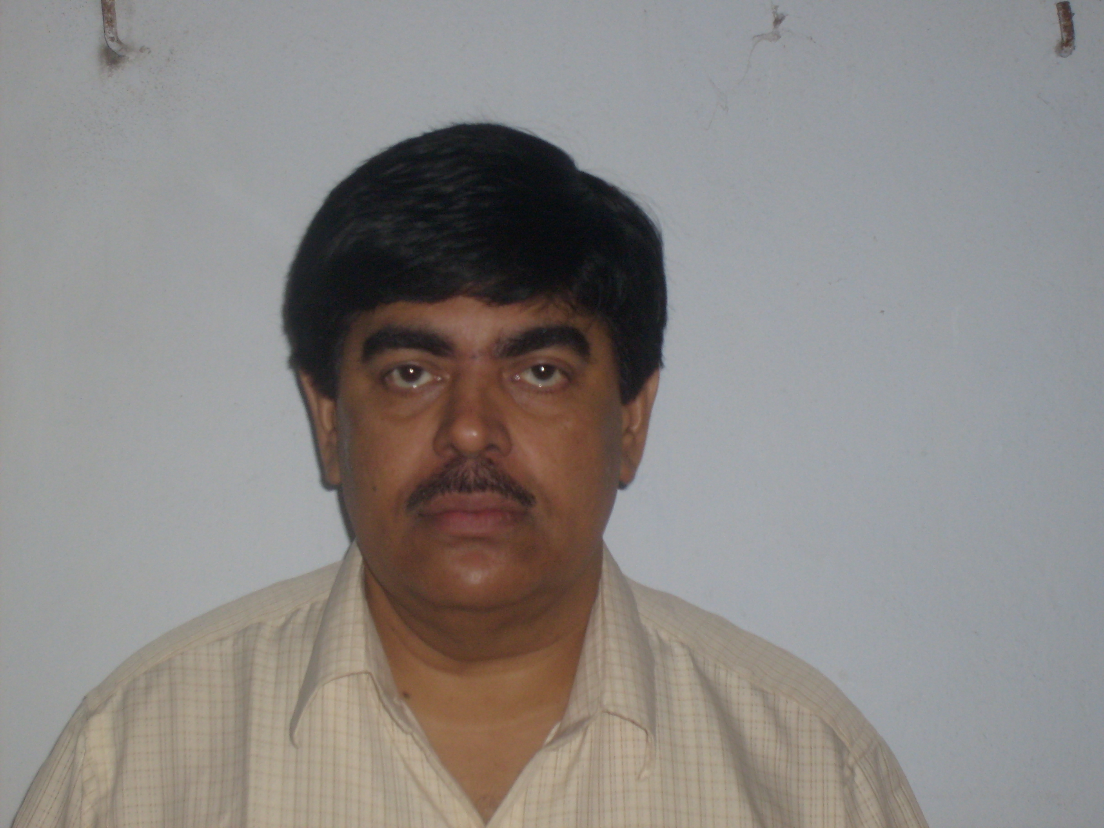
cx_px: 552
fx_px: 2583
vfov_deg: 18.2
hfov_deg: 24.1
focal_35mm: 81
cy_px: 414
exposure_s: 1/90
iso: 100
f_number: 4.2
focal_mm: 13.7
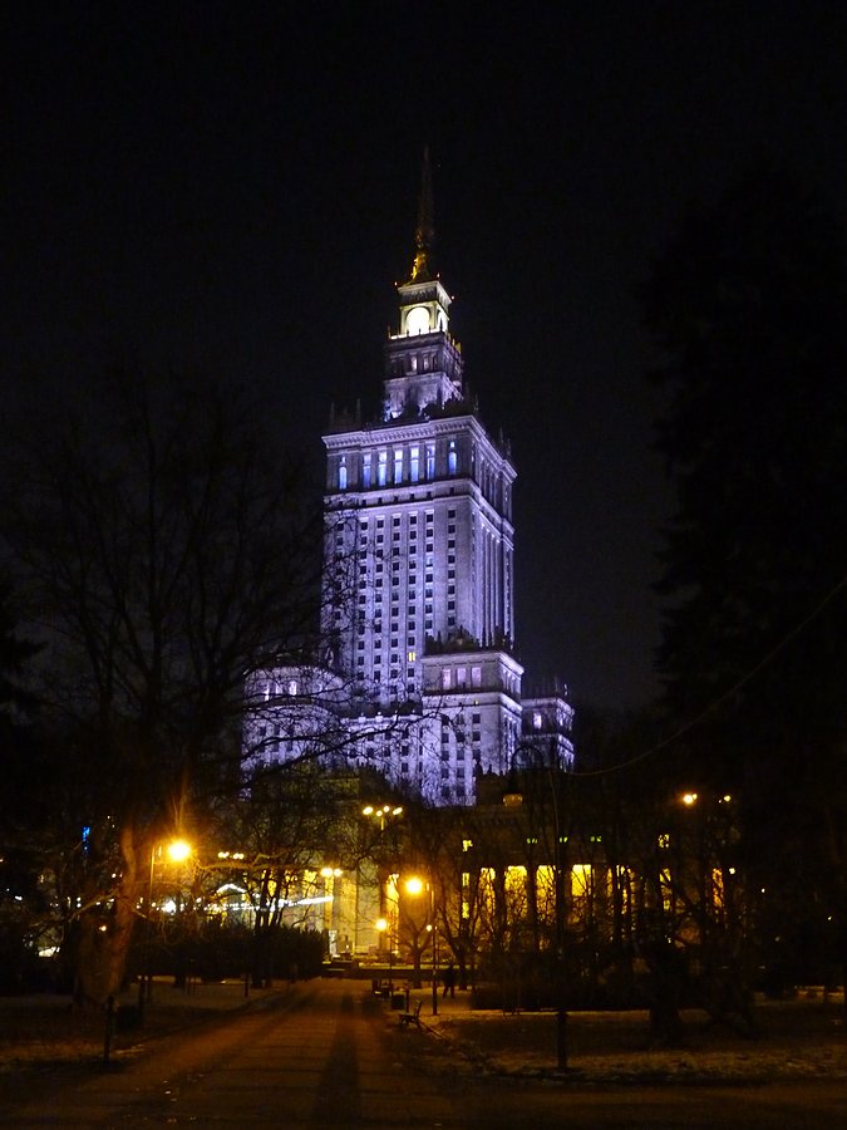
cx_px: 424
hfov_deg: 40.7
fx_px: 1142
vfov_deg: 52.6
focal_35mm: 35
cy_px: 565
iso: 800
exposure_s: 1/6
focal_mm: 6.2
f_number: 3
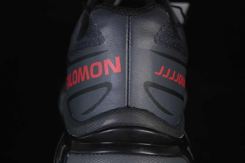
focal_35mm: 75
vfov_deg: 18.2
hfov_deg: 27.0
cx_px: 122
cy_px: 82
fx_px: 510
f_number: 6.3
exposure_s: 1/50
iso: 160
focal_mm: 50
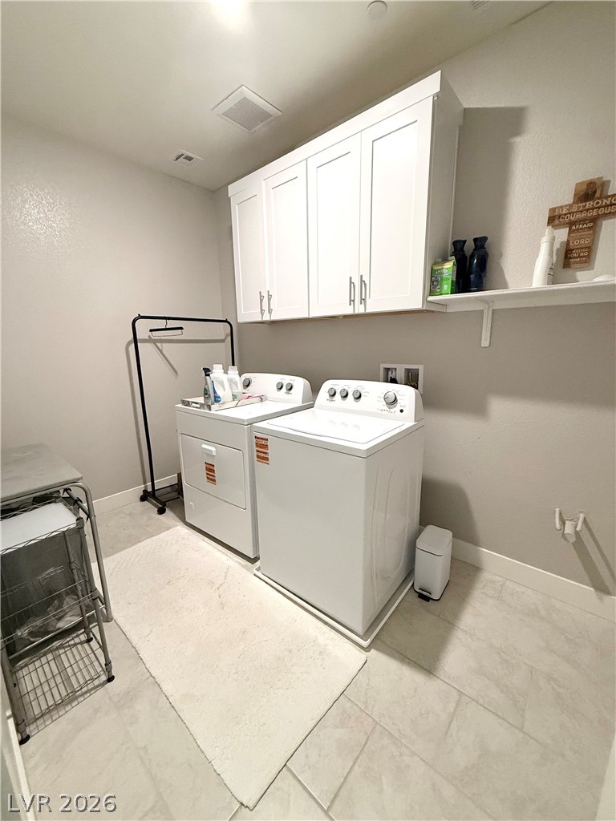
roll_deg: +1.4
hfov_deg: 85.7
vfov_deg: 102.1
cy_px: 410
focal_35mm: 14
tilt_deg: -10.8
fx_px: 332
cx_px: 308
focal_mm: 2.22
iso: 400
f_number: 2.2
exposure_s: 1/60
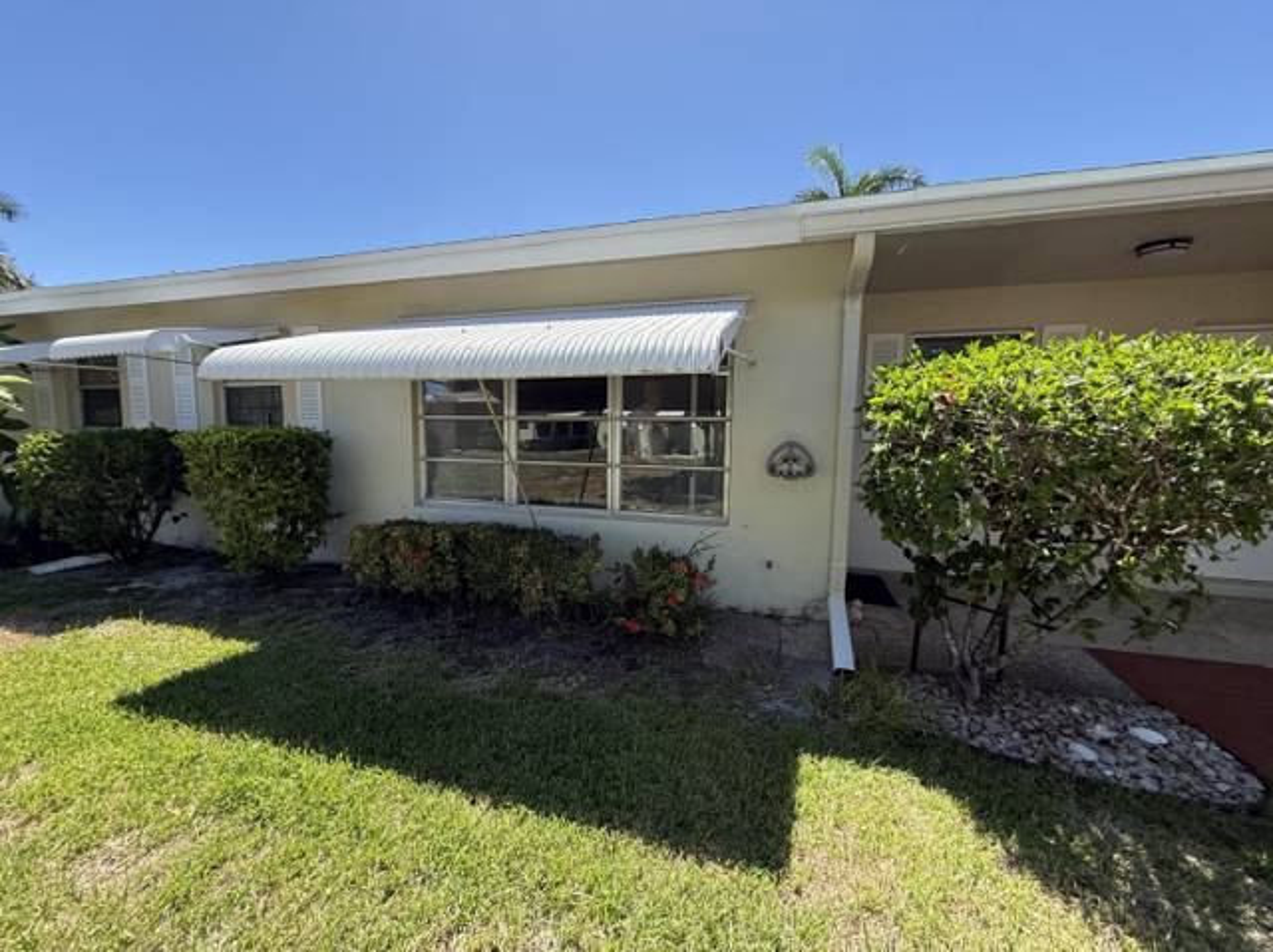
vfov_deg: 85.6
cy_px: 476
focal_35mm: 14
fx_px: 514
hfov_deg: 102.1
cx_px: 636
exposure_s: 1/734
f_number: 2.2
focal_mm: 2.22
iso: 64
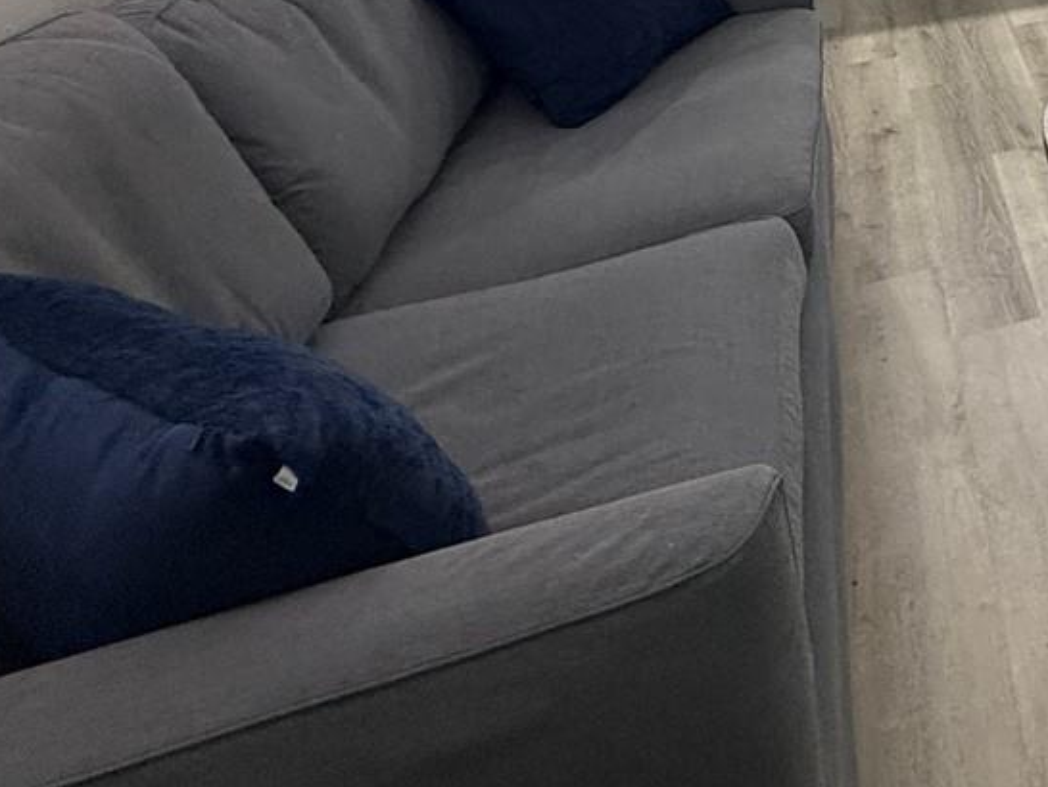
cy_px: -194
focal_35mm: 41
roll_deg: +1.0
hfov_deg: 30.8
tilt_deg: -10.4
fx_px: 1242
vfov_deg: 29.4
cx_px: 1480
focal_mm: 2.22
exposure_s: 1/60
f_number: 2.2
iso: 250
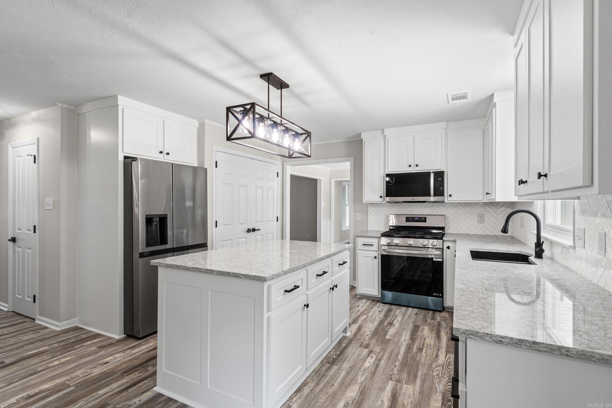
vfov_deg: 72.0
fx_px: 280
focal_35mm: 16
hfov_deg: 95.0
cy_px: 204
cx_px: 306
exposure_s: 1/3
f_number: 9
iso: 250
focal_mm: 11
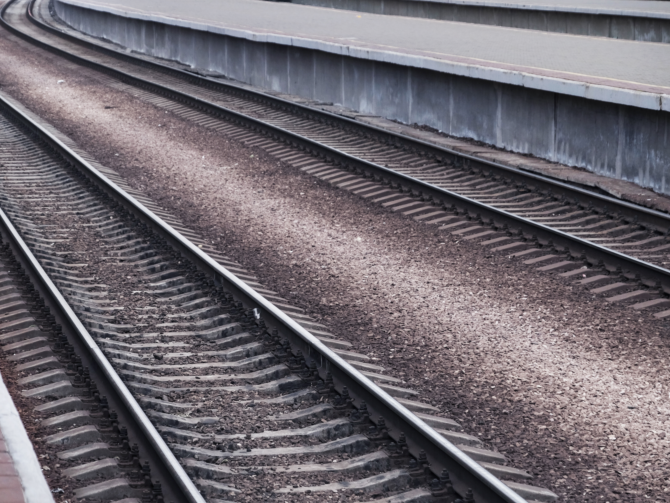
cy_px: 251
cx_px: 341
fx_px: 2361
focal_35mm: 122
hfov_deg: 16.1
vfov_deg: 12.1
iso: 800
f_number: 5.3
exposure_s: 1/180
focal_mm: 74.4
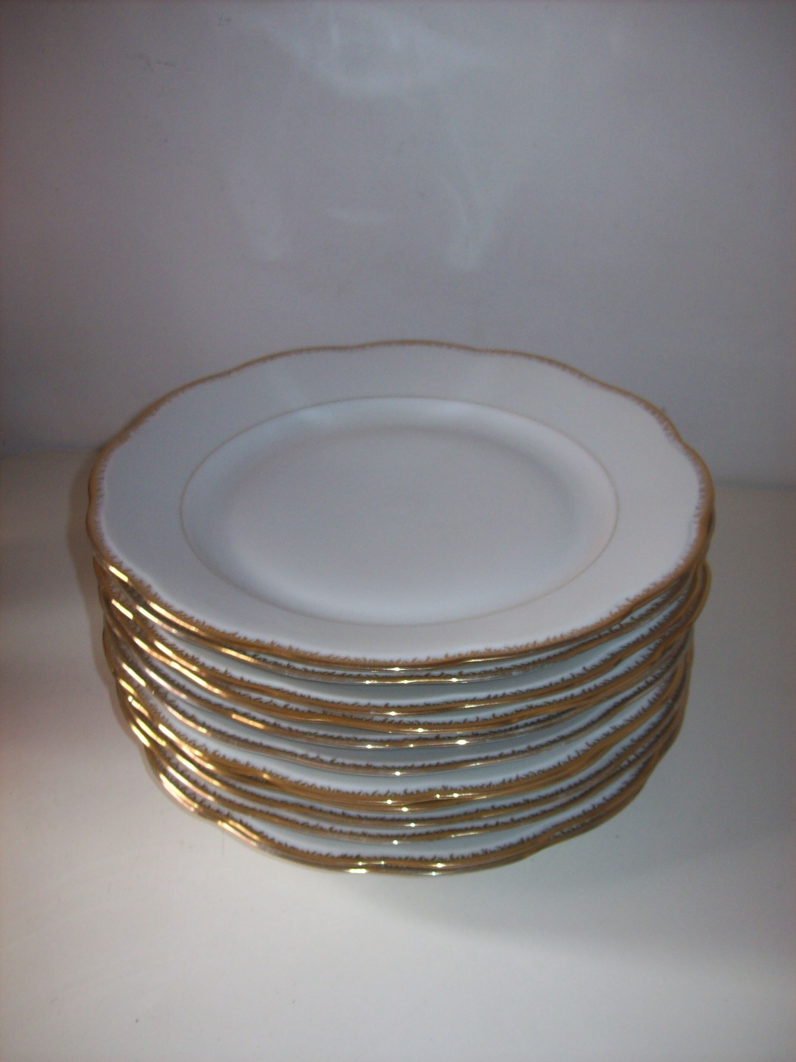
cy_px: 531
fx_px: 1104
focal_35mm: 36
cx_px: 398
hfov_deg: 39.6
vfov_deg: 51.4
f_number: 2.7
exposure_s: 1/64
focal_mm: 6
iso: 80
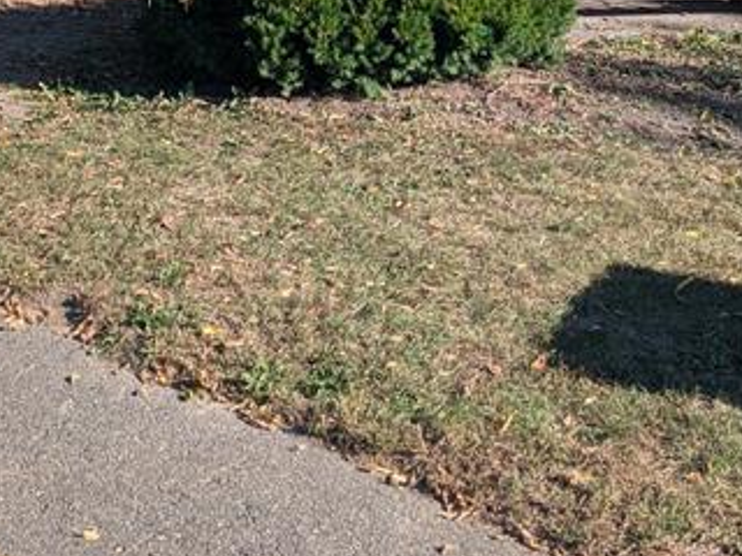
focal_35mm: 80
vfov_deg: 17.6
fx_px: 1715
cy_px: -111
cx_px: 416
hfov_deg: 24.4
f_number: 1.89
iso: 46
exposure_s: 1/1015
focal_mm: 5.43
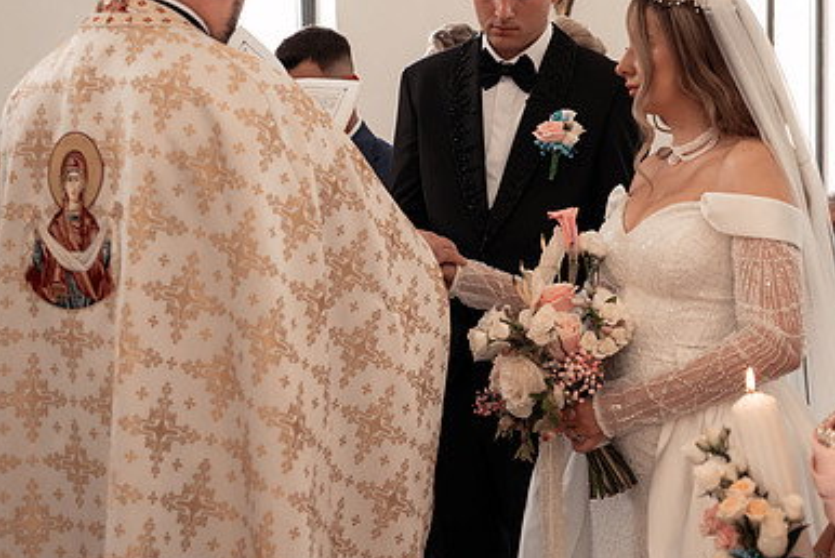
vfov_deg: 23.8
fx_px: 1323
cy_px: 223
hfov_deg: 34.8
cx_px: 545
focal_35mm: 57
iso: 1600
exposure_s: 1/250
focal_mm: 38
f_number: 3.2
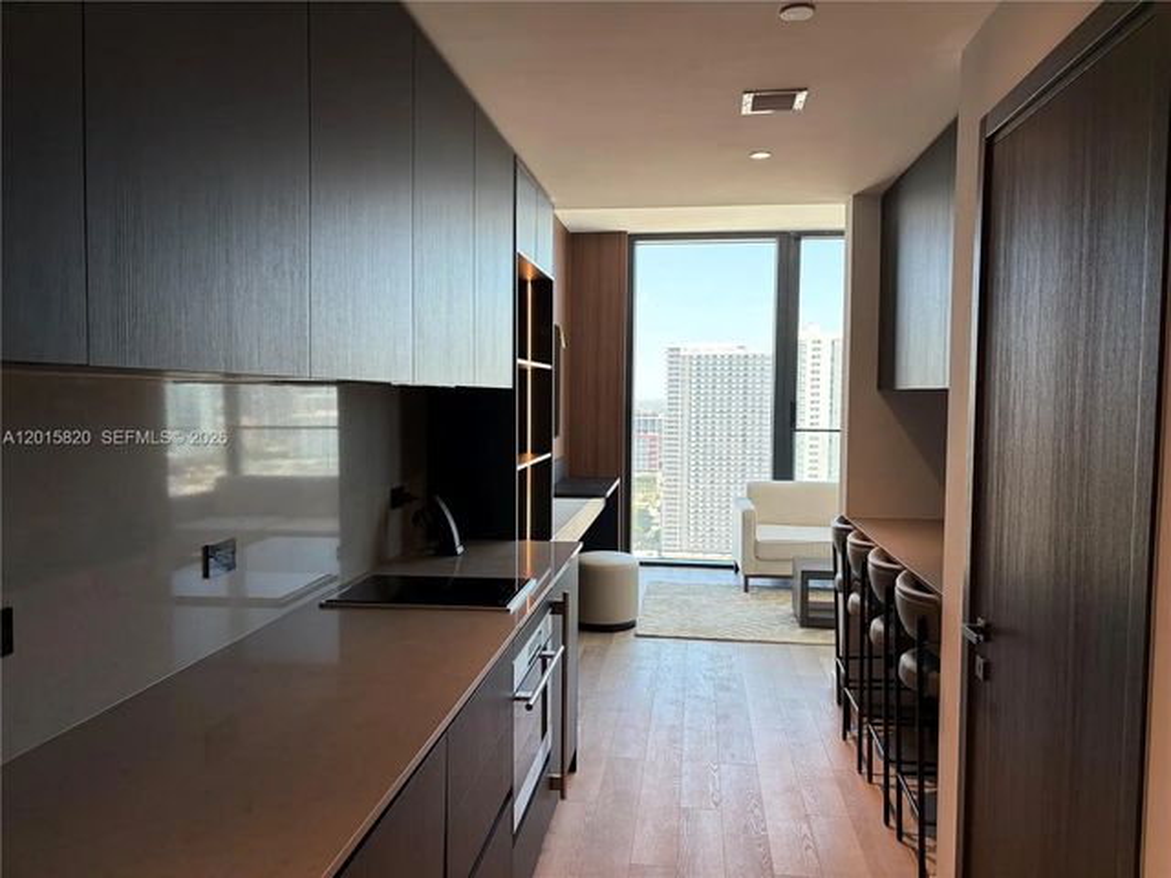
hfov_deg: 67.3
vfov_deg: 53.1
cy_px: 439
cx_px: 586
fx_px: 880
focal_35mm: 26
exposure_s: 1/149
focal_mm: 5.96
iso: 64
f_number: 1.6
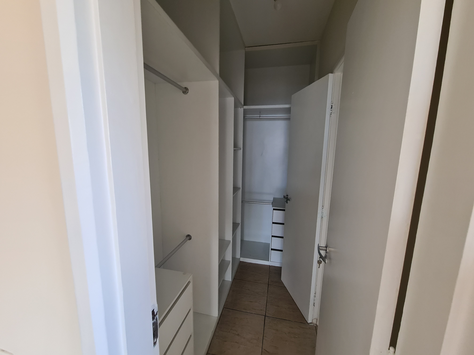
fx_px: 178
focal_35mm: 13
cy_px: 178
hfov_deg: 106.2
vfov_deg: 89.9
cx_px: 237
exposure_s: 1/50
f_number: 2.2
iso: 160
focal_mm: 2.2
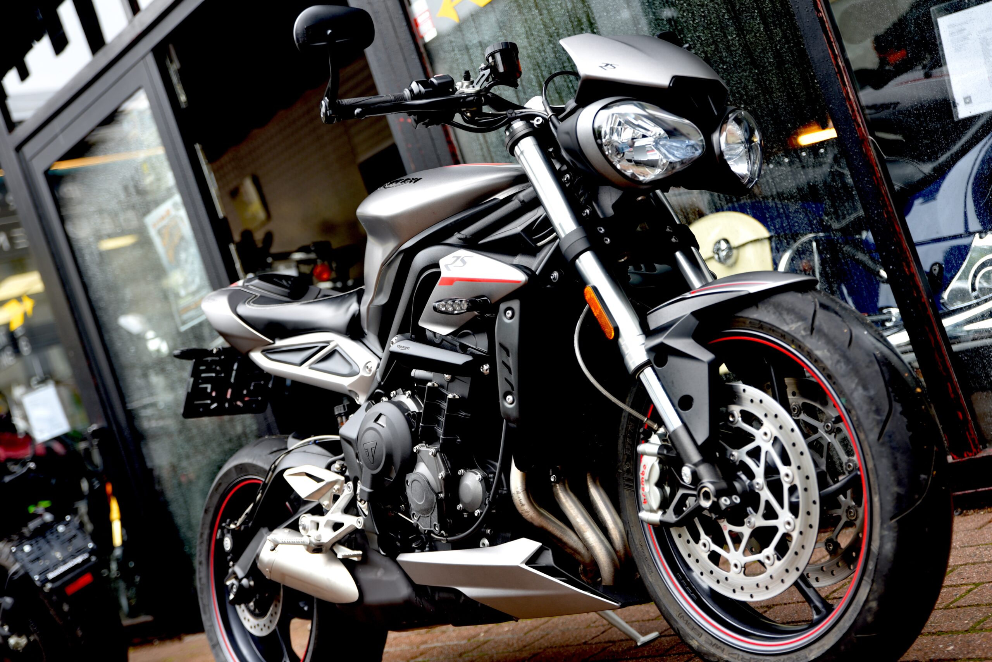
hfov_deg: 36.2
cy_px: 331
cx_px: 496
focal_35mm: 55
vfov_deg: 24.6
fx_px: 1516
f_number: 2.8
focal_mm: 55
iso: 100
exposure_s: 1/60
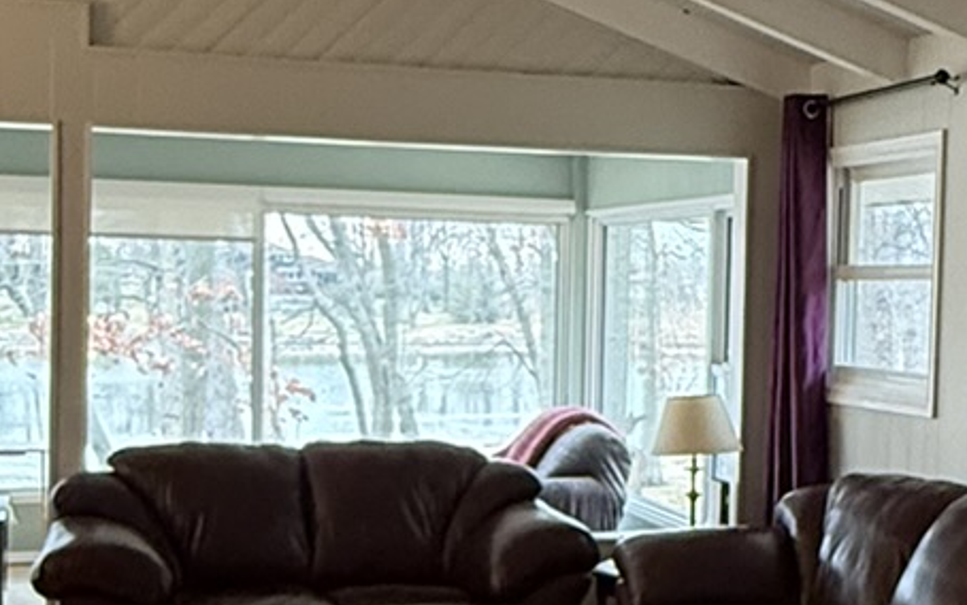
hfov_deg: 30.2
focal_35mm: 67
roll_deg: -1.6
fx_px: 1766
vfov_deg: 19.4
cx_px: 694
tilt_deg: -2.0
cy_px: 396
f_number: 2.2
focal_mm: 2.22
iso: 400
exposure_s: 1/60
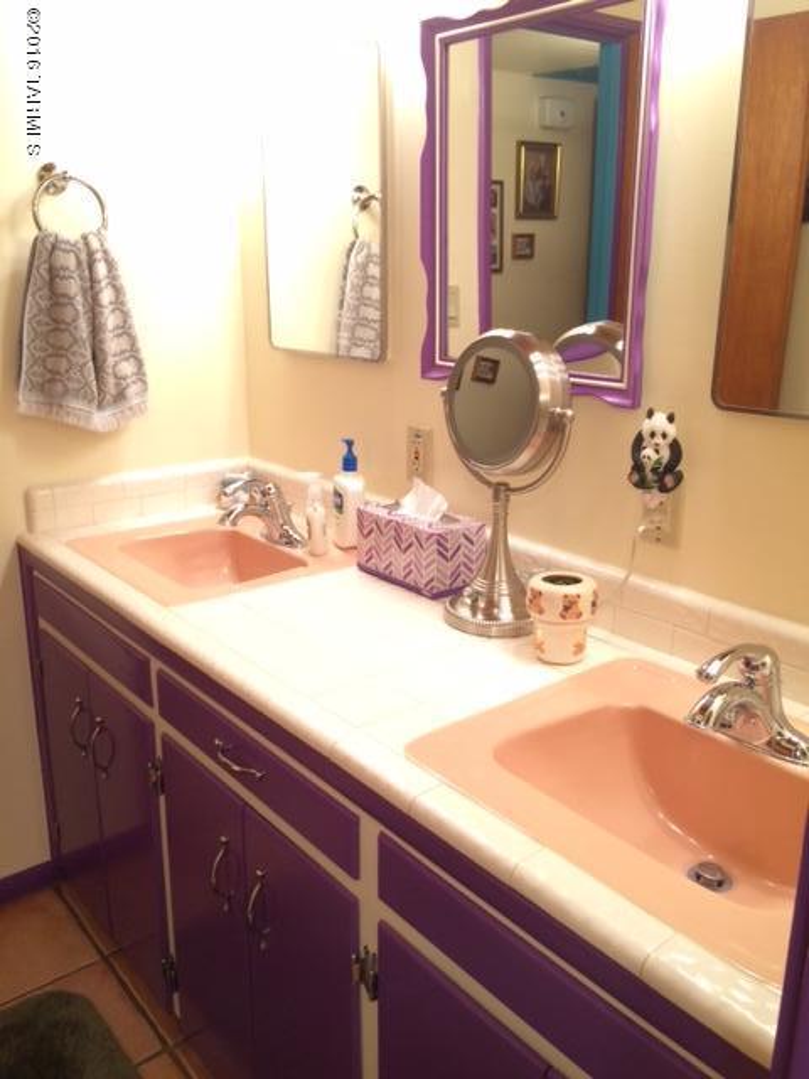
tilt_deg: -18.6
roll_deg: -0.2
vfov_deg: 61.7
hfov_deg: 48.2
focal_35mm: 29
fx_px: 904
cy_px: 540
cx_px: 404
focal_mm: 4.15
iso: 80
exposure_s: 1/30
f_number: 2.2
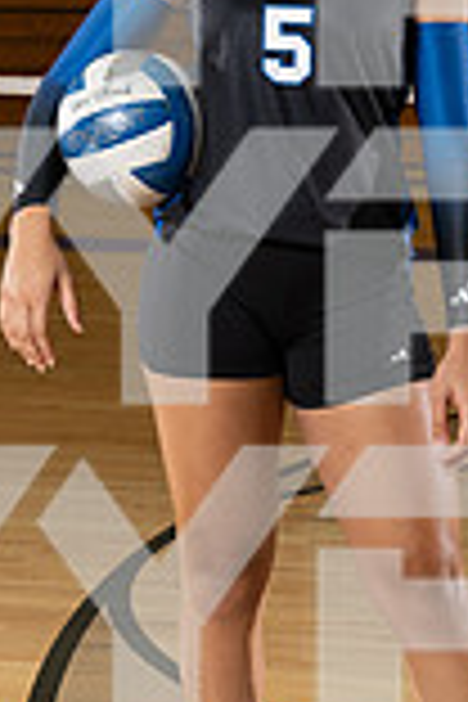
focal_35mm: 118
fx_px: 2301
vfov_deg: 17.3
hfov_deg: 11.6
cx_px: 274
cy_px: 270
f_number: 5.6
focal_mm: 41
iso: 500
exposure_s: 1/250
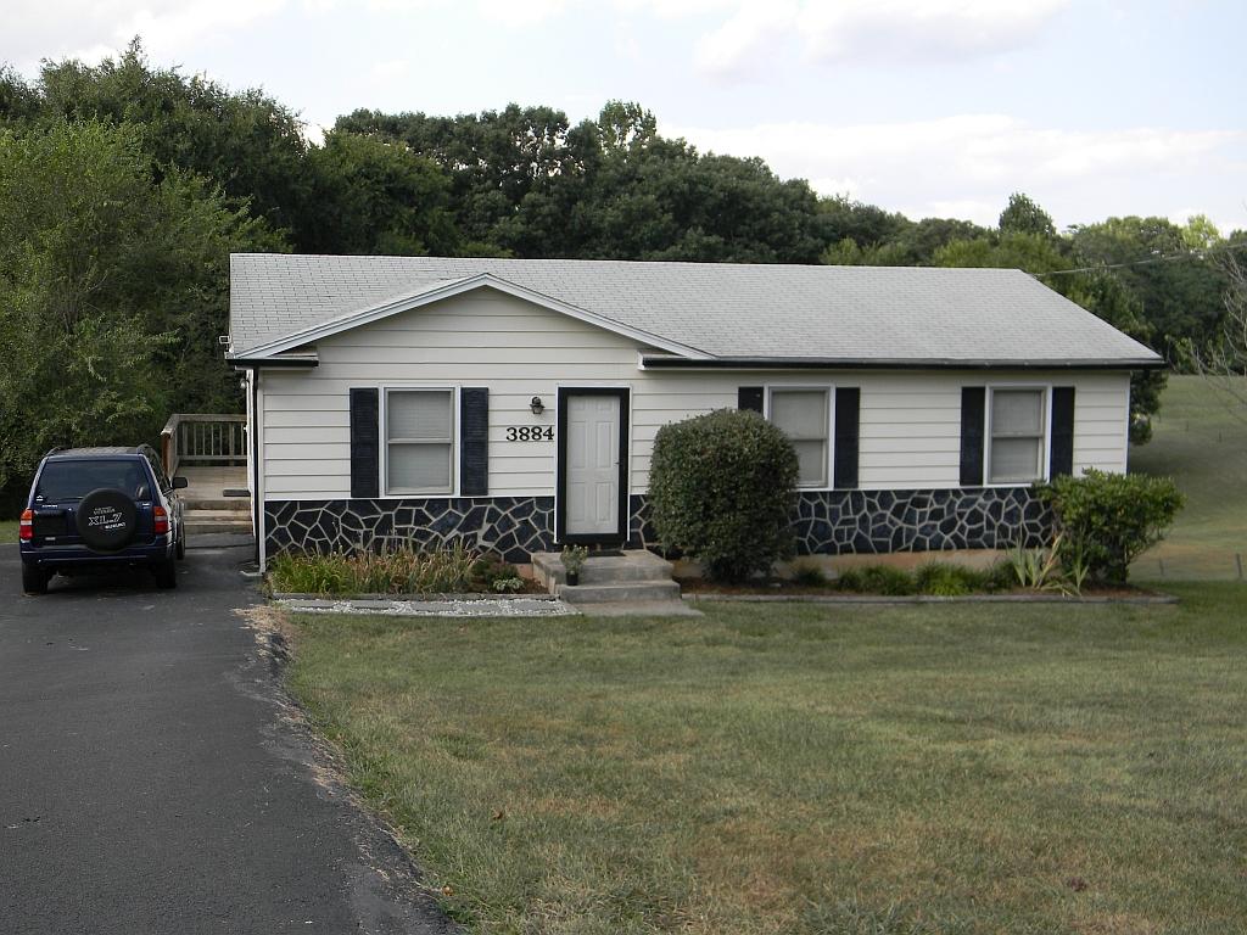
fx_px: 1477
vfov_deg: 35.1
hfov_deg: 45.8
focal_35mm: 41
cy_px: 468
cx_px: 624
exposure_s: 1/280
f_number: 3.8
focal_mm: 7.3
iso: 80
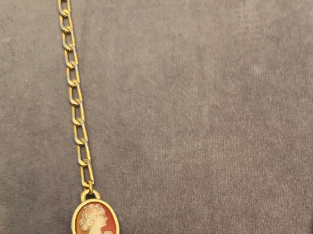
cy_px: 246
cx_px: 236
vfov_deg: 25.4
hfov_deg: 34.8
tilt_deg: -36.3
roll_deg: +8.0
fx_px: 488
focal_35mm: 54
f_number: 1.6
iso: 200
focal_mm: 5.96
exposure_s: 1/50
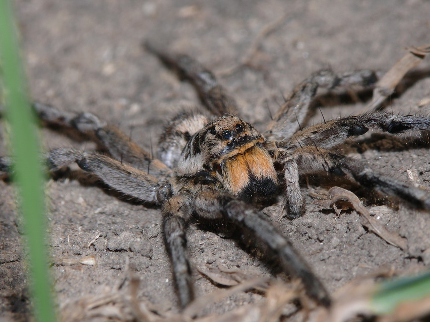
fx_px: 5218
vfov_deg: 3.5
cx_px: 215
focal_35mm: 420
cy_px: 161
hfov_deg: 4.7
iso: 100
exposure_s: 1/640
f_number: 10
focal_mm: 88.8
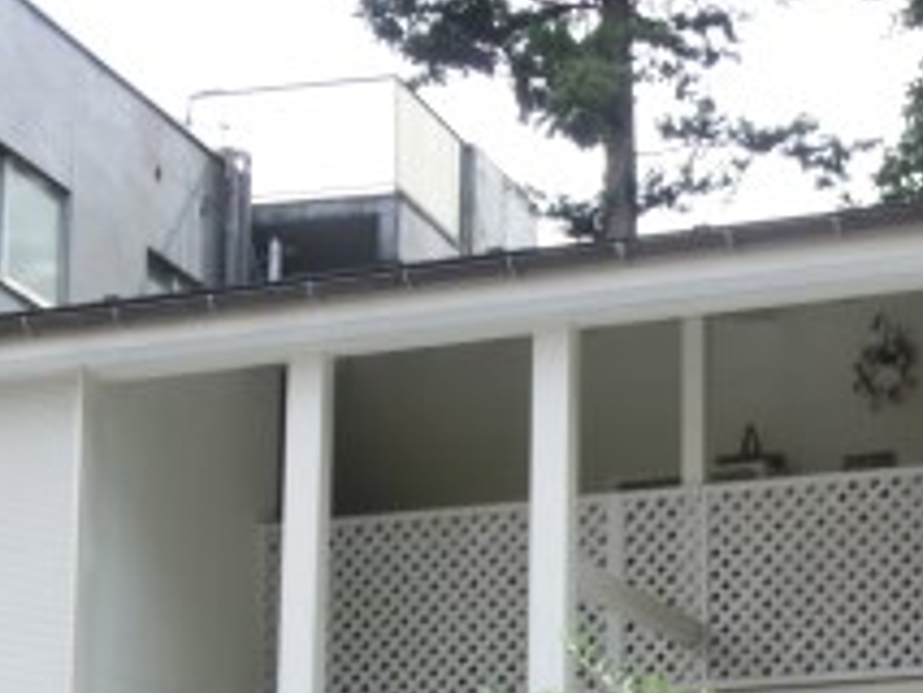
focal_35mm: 114
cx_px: 875
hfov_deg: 17.0
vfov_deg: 12.6
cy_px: 884
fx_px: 3041
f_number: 3.9
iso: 80
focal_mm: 6.67
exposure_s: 1/200
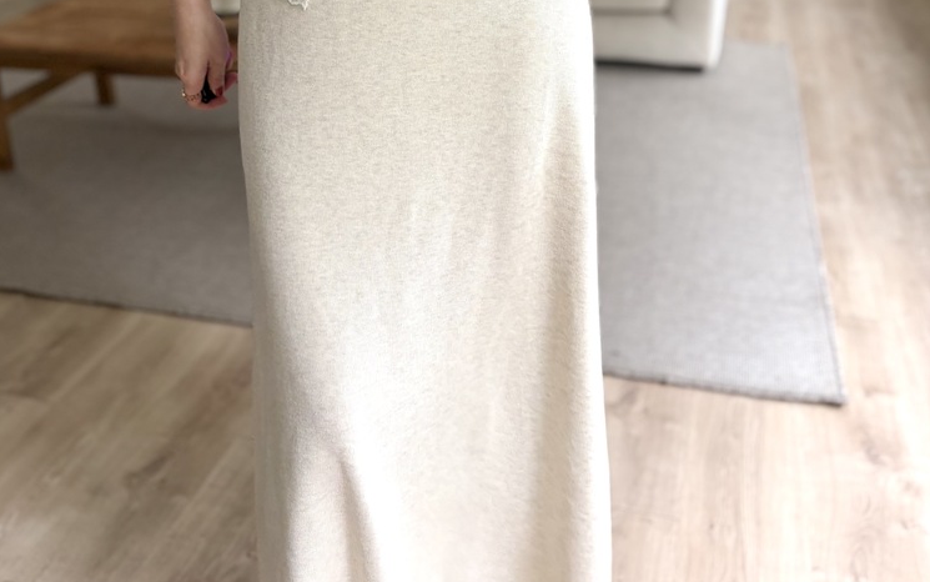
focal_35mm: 37
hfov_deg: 52.7
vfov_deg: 31.4
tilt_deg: -14.6
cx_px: 464
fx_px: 938
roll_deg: +1.8
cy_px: -21
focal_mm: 5.96
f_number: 1.6
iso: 160
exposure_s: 1/60
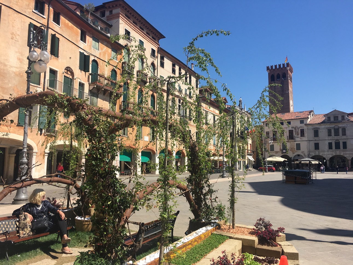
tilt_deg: +6.9
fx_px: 296
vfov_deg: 48.2
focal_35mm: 29
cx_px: 176
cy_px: 132
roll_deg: -0.5
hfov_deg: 61.7
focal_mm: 4.15
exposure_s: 1/1479
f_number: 2.2
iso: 25
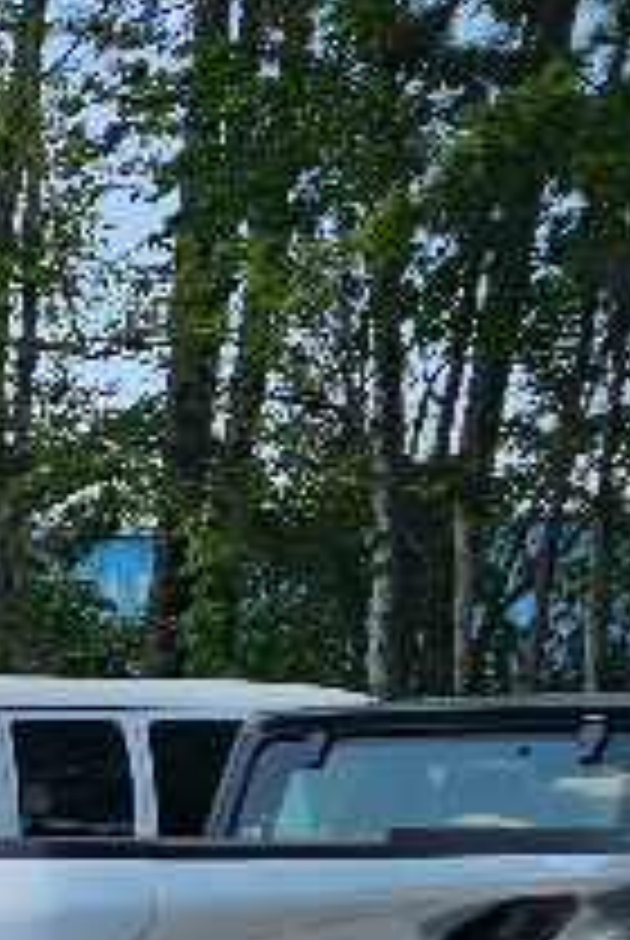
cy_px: 1318
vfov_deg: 16.3
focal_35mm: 117
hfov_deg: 9.1
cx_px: -1336
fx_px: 3061
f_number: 1.7
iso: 10
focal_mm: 6.3
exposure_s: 1/594
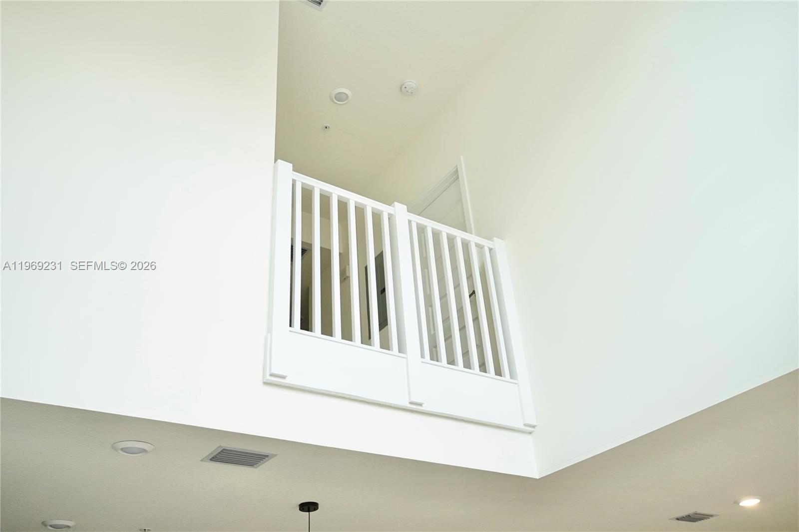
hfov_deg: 60.3
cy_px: 266
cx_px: 400
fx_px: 688
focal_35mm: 31
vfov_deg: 42.3
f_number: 4
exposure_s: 1/60
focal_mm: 21
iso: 320
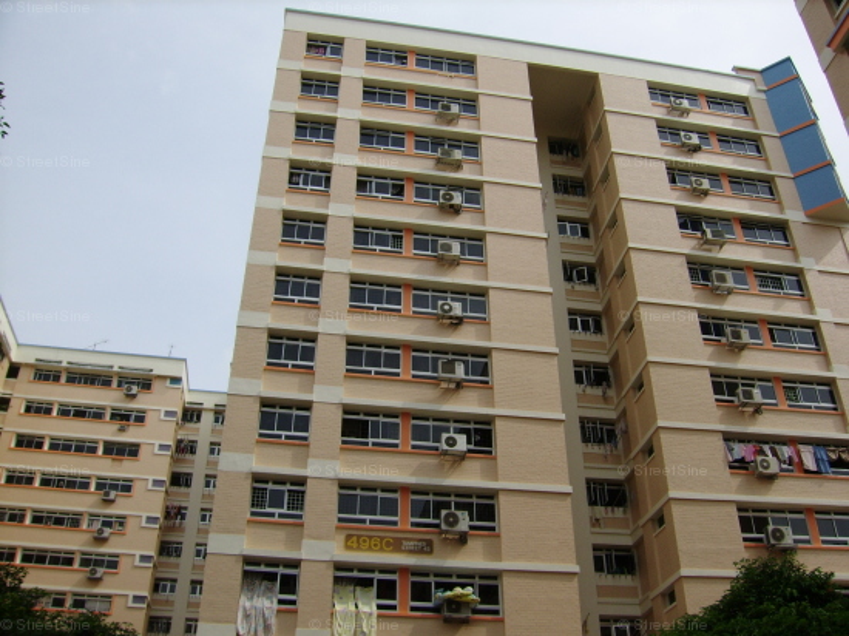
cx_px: 424
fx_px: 858
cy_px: 318
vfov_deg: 40.7
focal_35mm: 35
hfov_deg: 52.6
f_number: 5.8
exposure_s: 1/648
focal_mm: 5.95
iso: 50
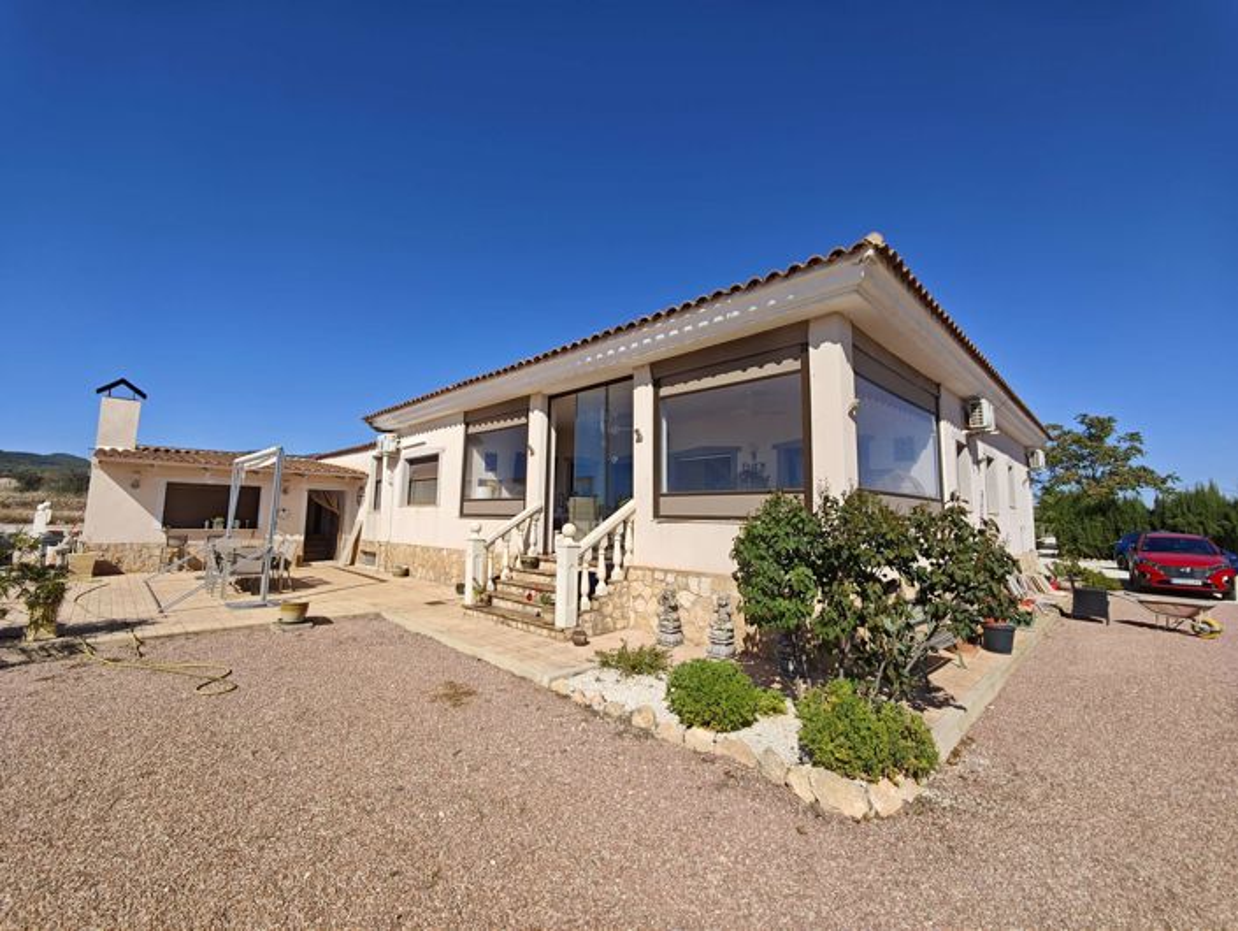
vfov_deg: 85.8
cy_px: 466
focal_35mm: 14
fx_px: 501
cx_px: 619
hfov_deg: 102.0
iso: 50
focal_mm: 2.16
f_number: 2.2
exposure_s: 1/710
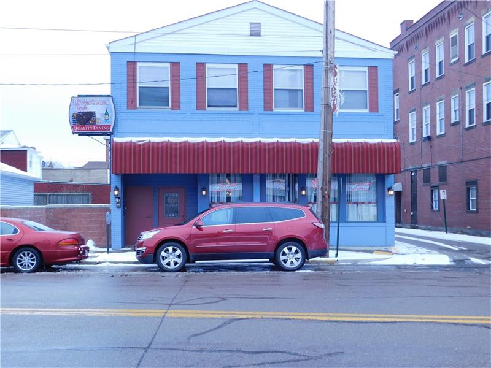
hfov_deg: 46.8
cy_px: 184
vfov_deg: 36.0
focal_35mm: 40
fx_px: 567
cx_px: 246
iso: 125
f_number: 3.6
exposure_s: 1/125
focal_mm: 7.1
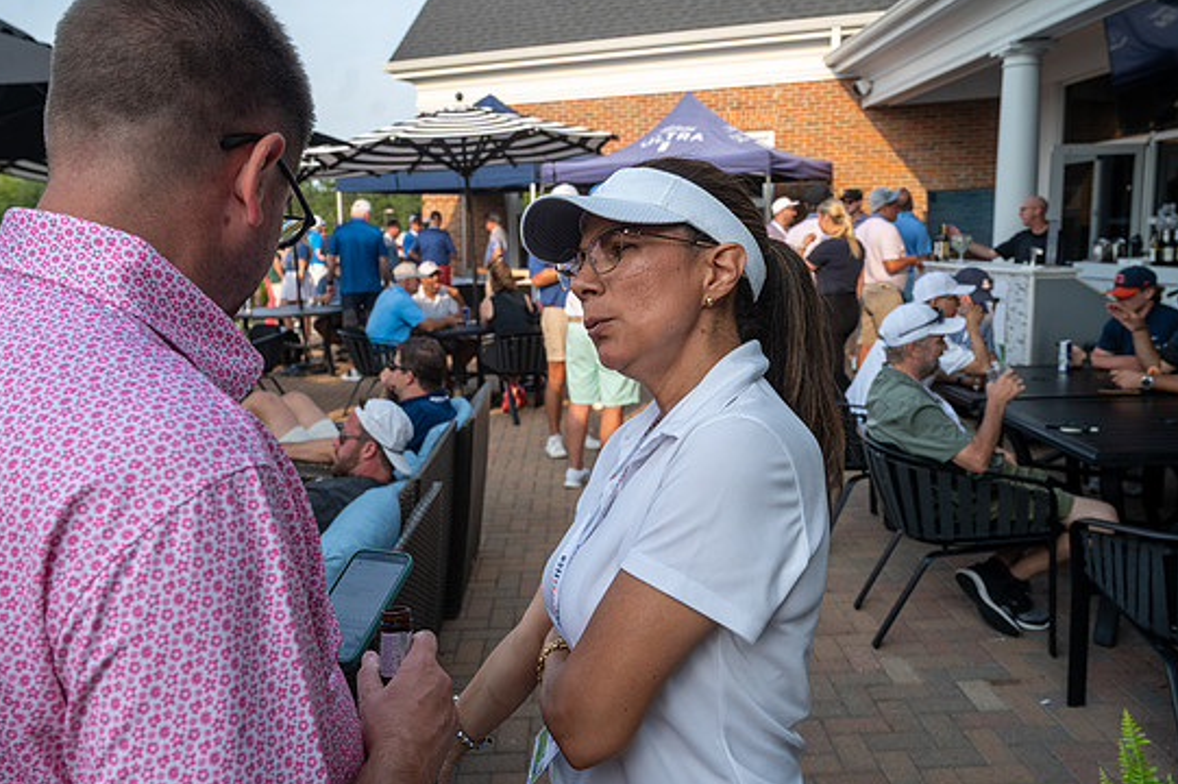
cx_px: 597
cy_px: 385
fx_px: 981
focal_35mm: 30
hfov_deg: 62.0
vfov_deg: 43.6
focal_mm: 28
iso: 250
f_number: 6.3
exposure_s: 1/320
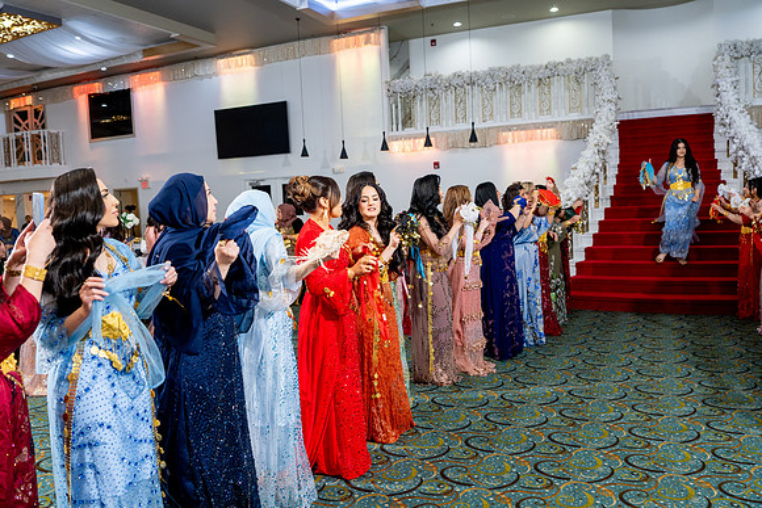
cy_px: 254
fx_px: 593
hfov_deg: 65.5
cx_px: 381
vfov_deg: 46.4
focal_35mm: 28
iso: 800
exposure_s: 1/160
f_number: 2.8
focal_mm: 28
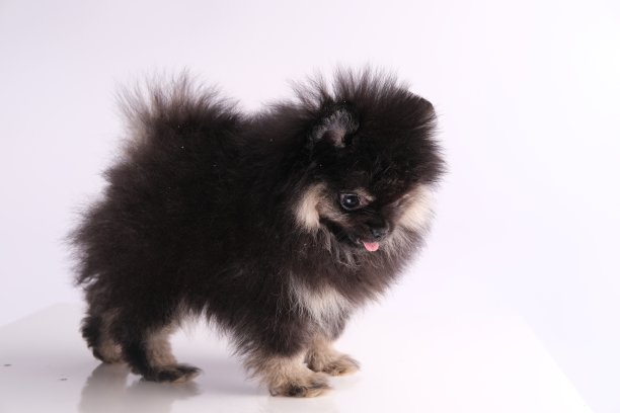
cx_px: 310
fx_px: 913
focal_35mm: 53
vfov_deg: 25.5
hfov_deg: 37.5
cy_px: 206
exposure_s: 1/125
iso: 160
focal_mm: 35
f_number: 8
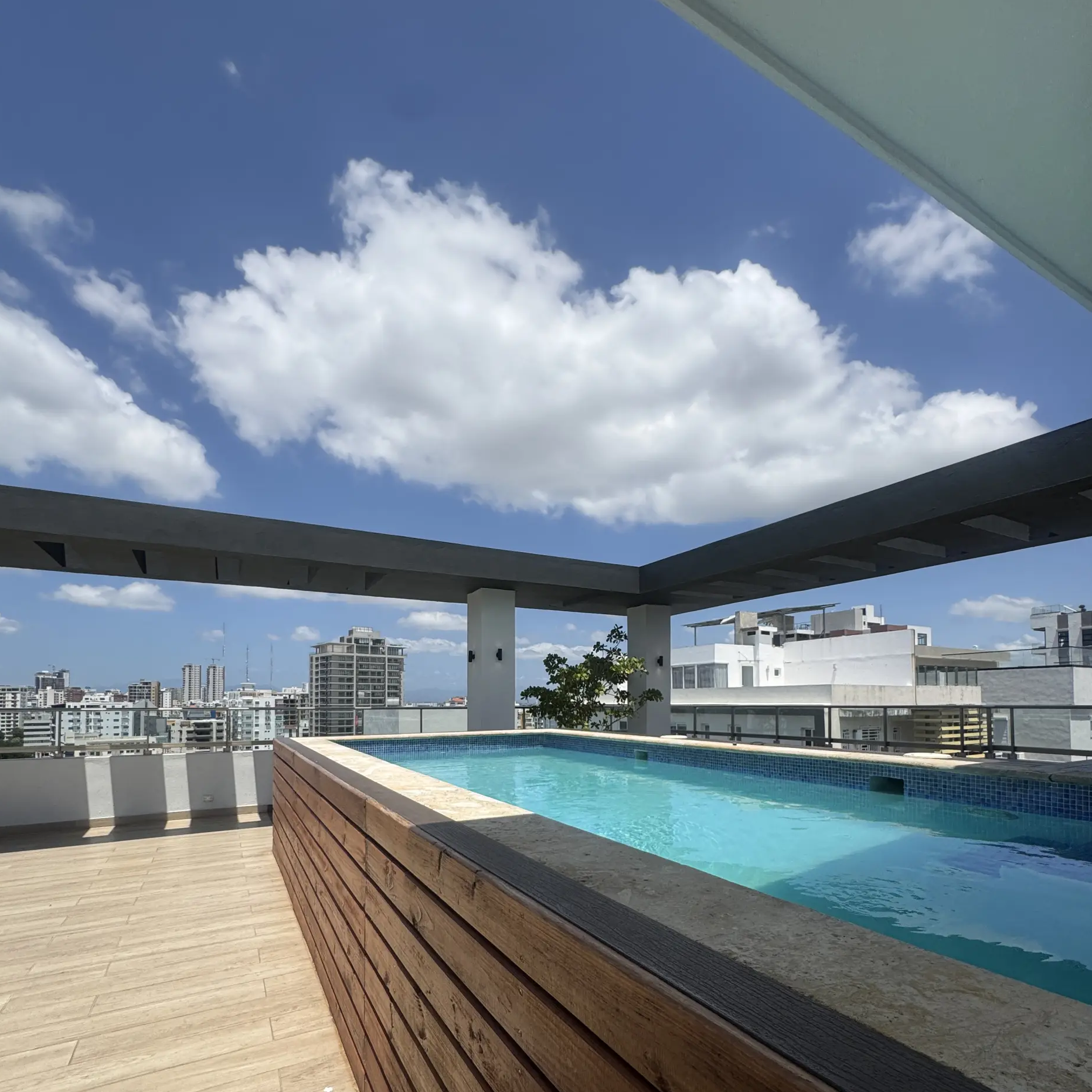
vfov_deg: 82.3
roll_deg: -0.1
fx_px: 607
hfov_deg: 84.0
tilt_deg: +1.4
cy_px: 685
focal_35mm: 17
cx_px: 537
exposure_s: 1/3906
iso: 50
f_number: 2.2
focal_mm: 2.22
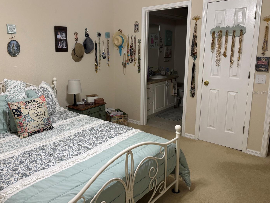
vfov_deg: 46.7
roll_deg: +0.0
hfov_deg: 59.7
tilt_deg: -11.5
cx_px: 115
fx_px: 234
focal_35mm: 30
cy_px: 93
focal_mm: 5.96
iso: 125
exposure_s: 1/60
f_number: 1.6
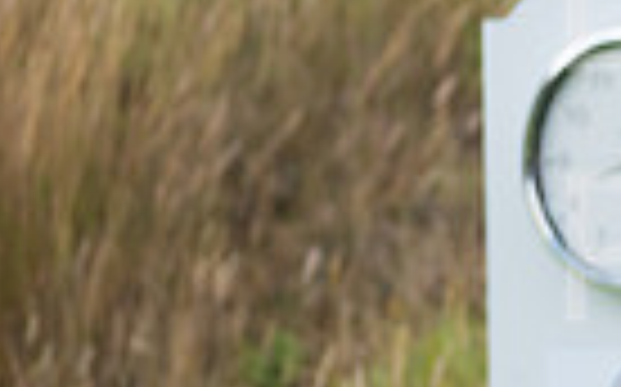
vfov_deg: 1.0
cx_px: 1148
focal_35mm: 1288
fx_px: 21781
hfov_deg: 1.6
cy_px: 38
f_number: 4.5
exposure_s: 1/2000
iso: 1000
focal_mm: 300
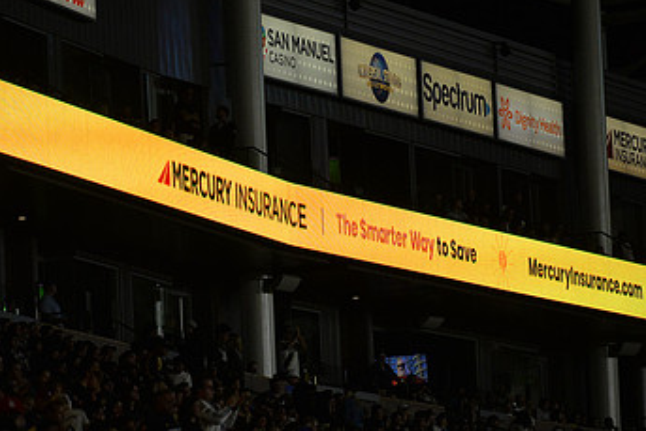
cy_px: 208
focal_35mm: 296
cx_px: 273
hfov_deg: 7.0
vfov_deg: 4.6
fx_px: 5314
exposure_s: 1/3200
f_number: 2.8
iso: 1600
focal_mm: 175
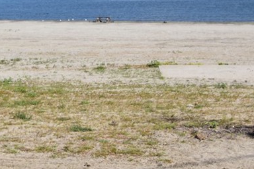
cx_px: 89
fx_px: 564
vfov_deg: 16.8
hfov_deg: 25.3
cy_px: 10
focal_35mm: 80
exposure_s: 1/500
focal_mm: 20
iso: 200
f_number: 11
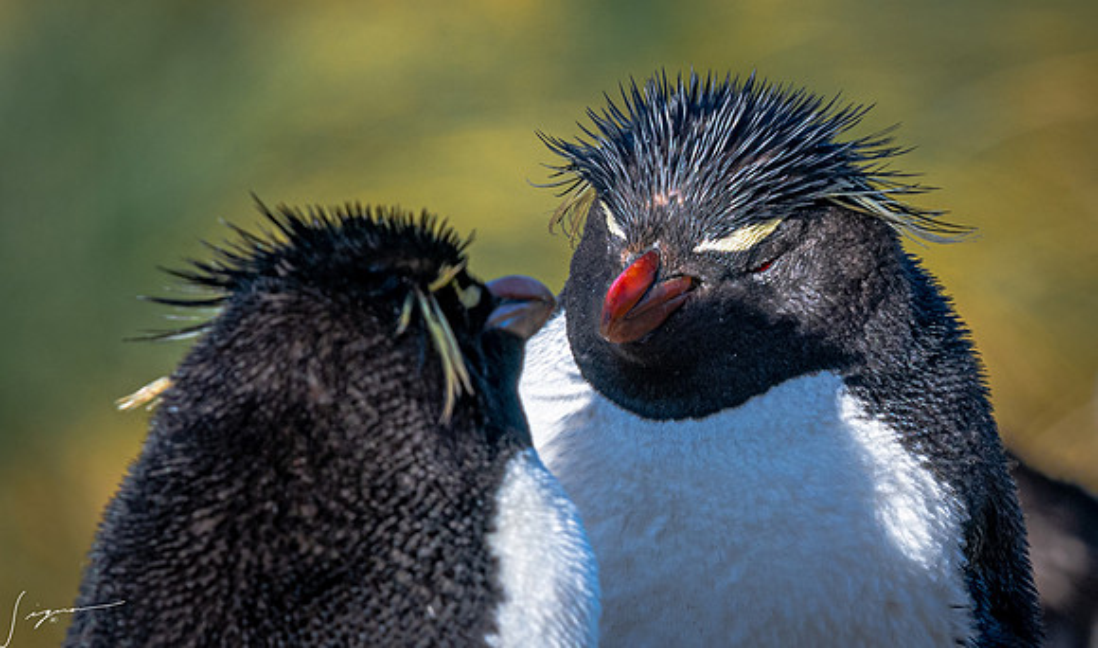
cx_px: 843
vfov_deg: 1.5
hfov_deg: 2.6
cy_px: 763
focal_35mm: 829
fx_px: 24417
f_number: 8
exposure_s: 1/640
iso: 220
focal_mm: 300
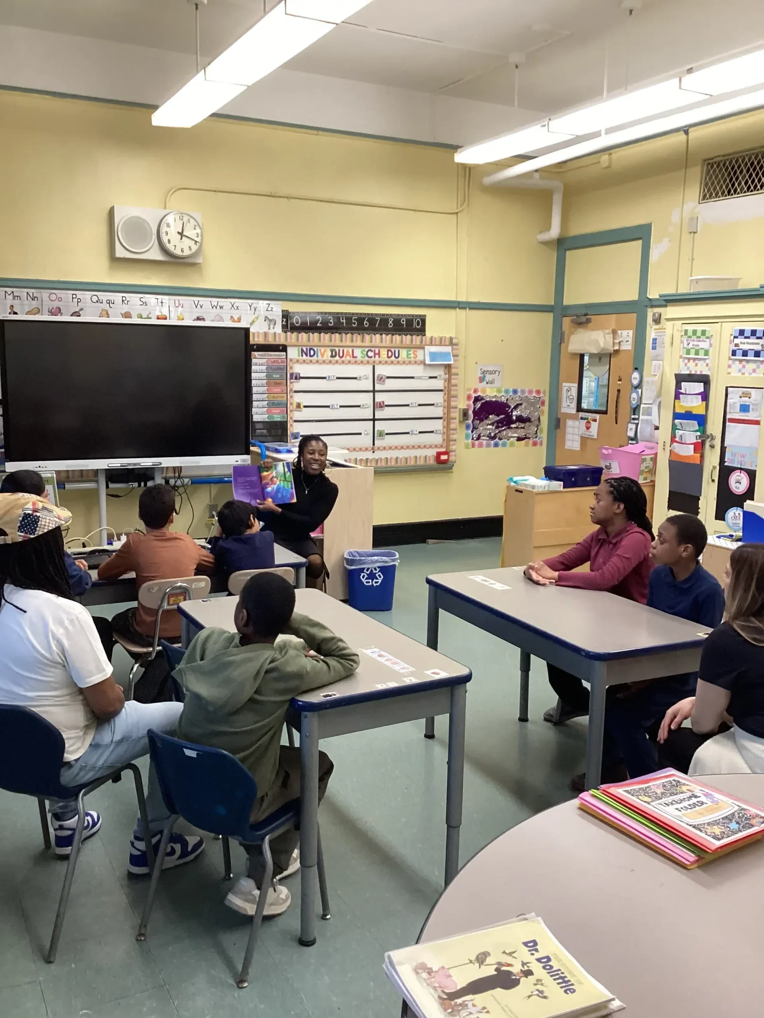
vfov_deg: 58.4
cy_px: 509
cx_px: 382
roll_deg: -1.9
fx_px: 912
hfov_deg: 45.4
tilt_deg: -12.1
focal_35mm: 31
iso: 160
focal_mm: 3.3
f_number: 2.4
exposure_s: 1/60
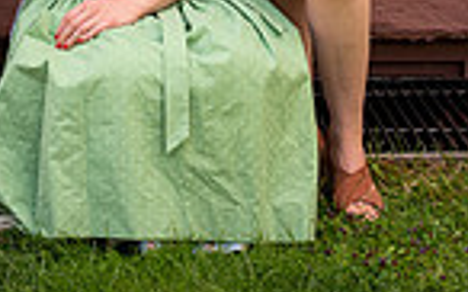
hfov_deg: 14.7
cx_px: 119
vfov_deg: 8.8
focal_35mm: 142
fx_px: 1810
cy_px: -257
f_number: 10
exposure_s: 1/200
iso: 250
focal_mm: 35
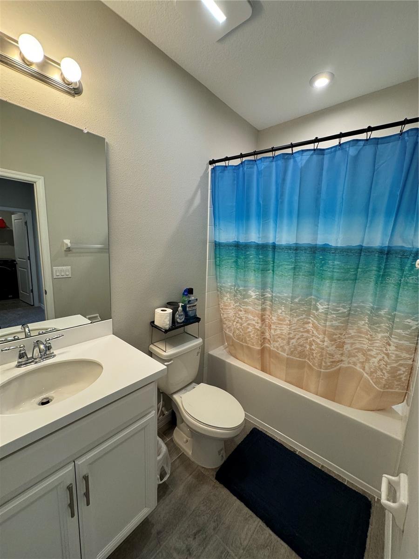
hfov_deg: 85.7
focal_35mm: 14
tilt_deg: -9.9
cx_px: 210
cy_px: 280
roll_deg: -0.8
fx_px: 226
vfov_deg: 102.1
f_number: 2.2
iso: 200
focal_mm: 2.22
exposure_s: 1/120
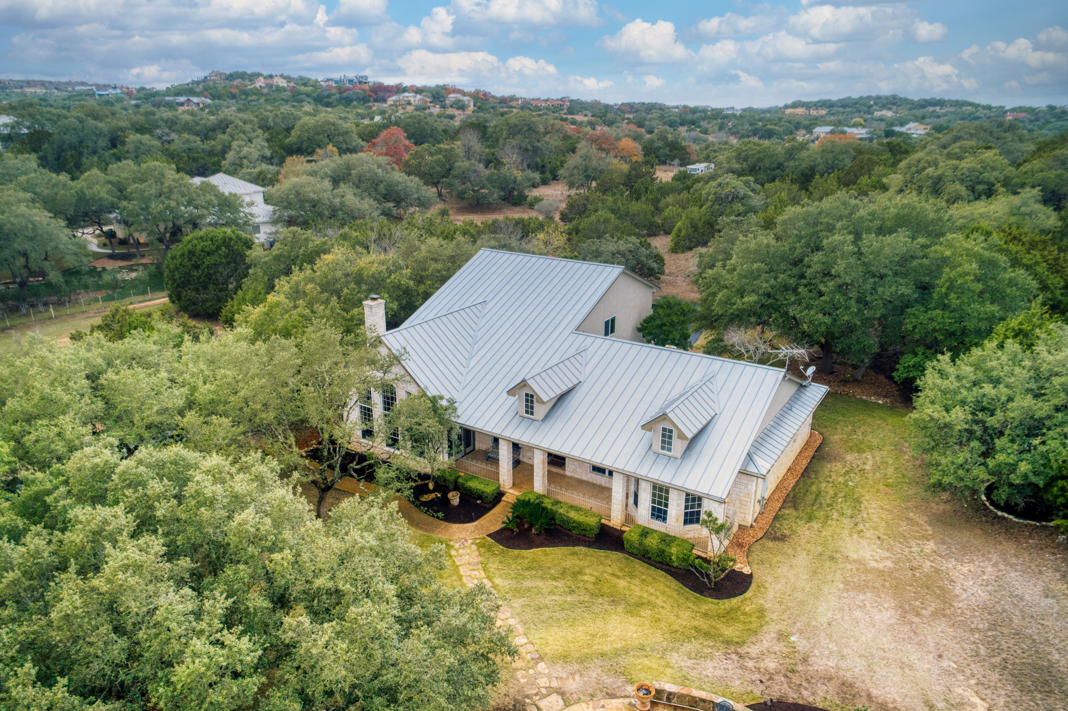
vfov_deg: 53.1
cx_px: 534
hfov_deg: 73.8
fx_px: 712
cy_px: 356
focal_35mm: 24
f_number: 3.5
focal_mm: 8.8
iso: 200
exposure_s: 1/100
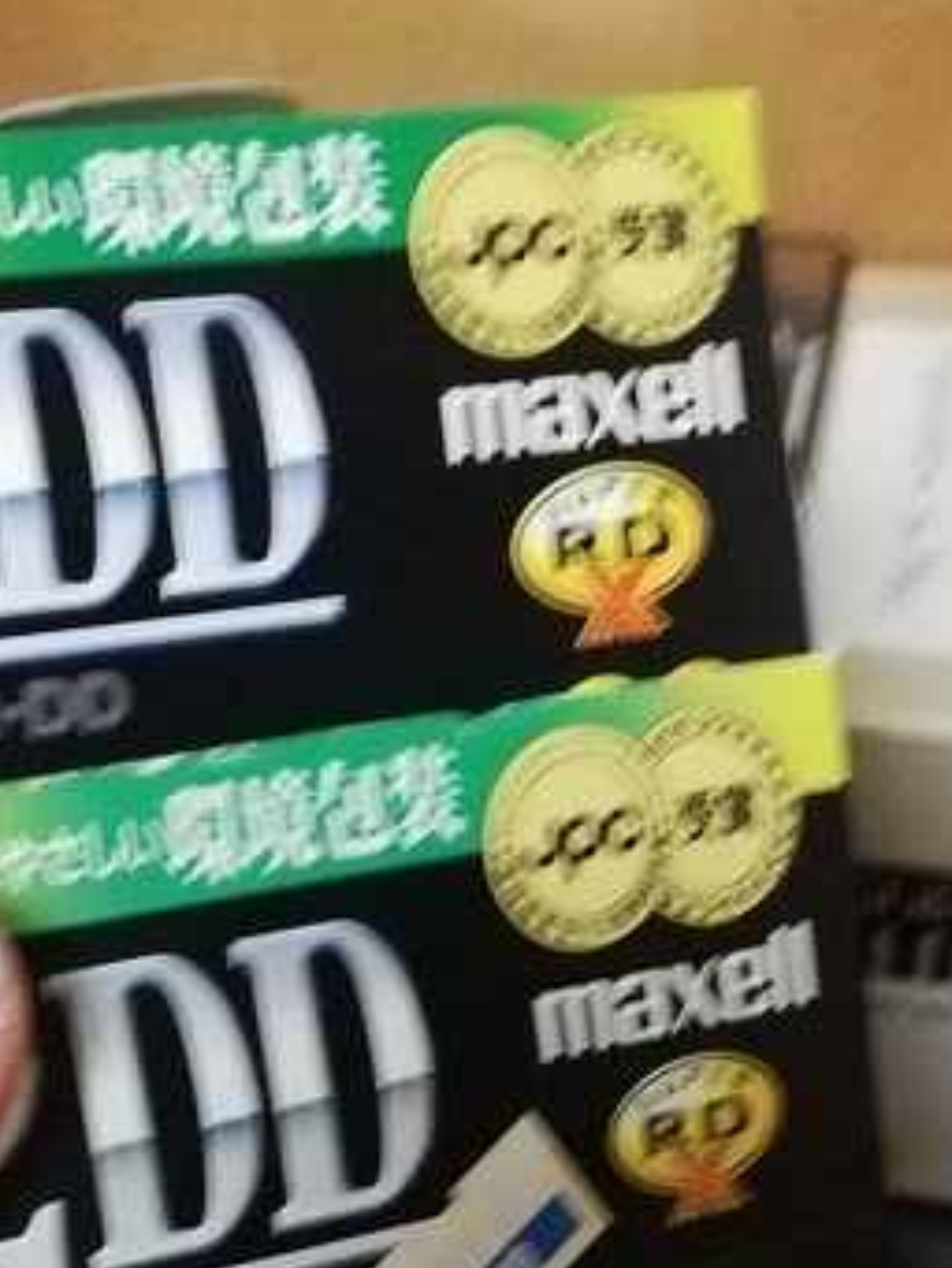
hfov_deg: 18.1
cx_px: 231
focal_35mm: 81
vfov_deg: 23.7
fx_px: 2968
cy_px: 1019
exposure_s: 1/17.1
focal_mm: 3.81
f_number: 2.2
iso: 800
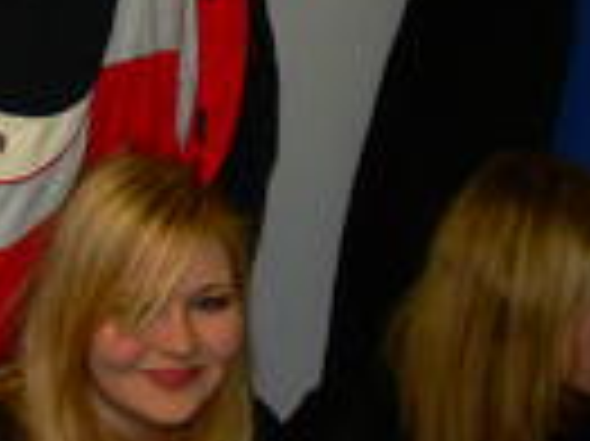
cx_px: 297
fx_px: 2146
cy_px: 554
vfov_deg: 11.5
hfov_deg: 15.7
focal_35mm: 126
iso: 100
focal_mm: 7.4
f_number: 2.8
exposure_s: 1/30
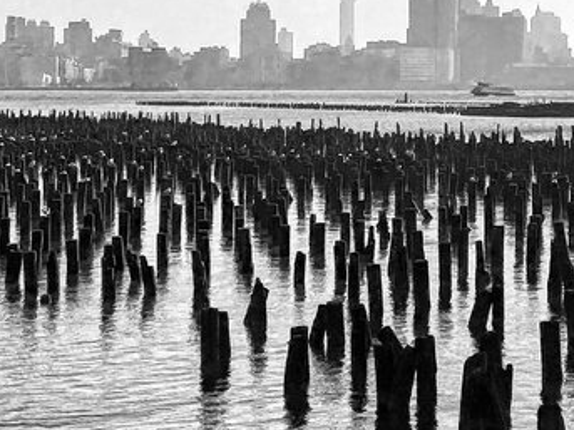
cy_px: 74
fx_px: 1508
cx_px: 487
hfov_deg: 21.2
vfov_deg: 16.1
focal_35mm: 91
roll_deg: +0.3
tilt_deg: +0.2
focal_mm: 4.25
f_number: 1.8
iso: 32
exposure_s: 1/8850
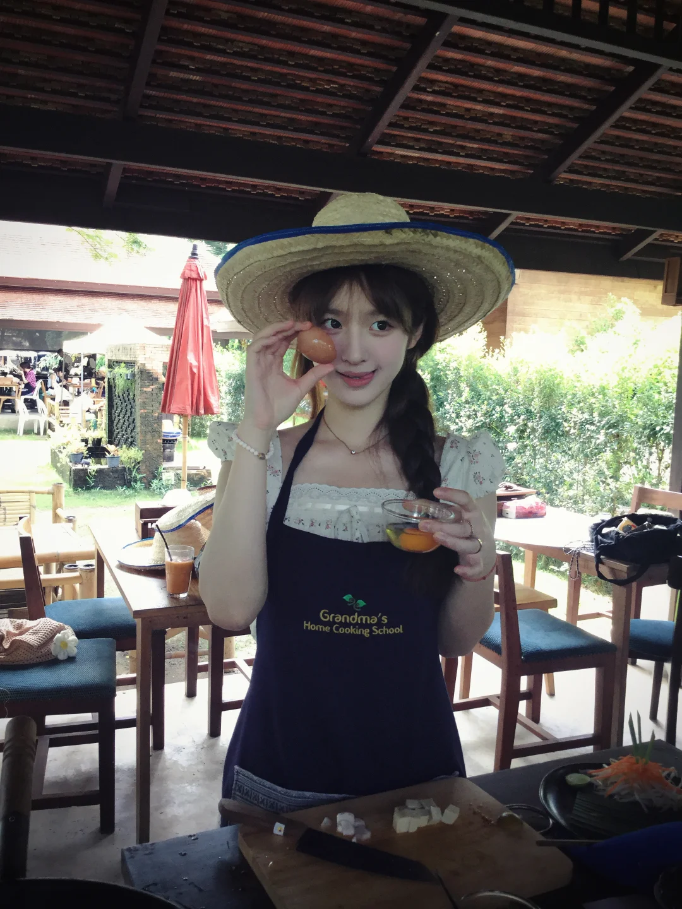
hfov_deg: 45.4
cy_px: 454
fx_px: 814
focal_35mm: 31
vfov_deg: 58.4
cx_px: 341
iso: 25
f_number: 2.4
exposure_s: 1/33
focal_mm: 3.3
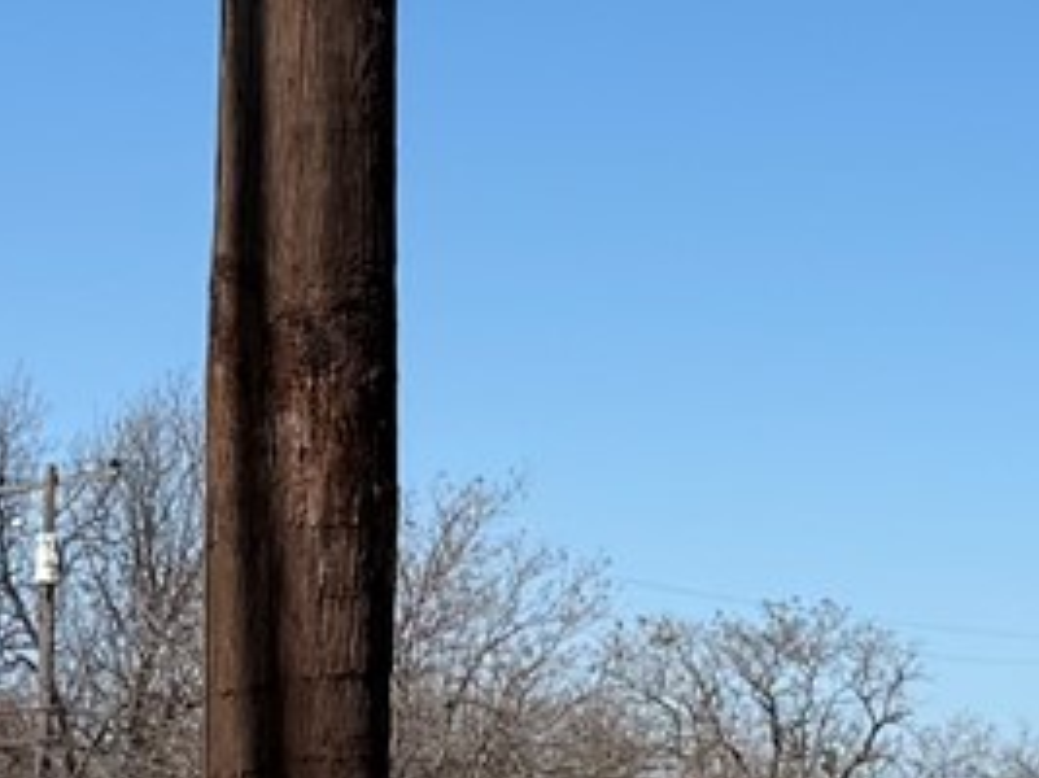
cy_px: 545
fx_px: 5520
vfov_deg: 8.1
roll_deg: -1.2
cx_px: 1323
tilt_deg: +4.7
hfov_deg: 10.5
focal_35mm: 184
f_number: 1.78
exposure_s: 1/8130
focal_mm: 6.76
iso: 80
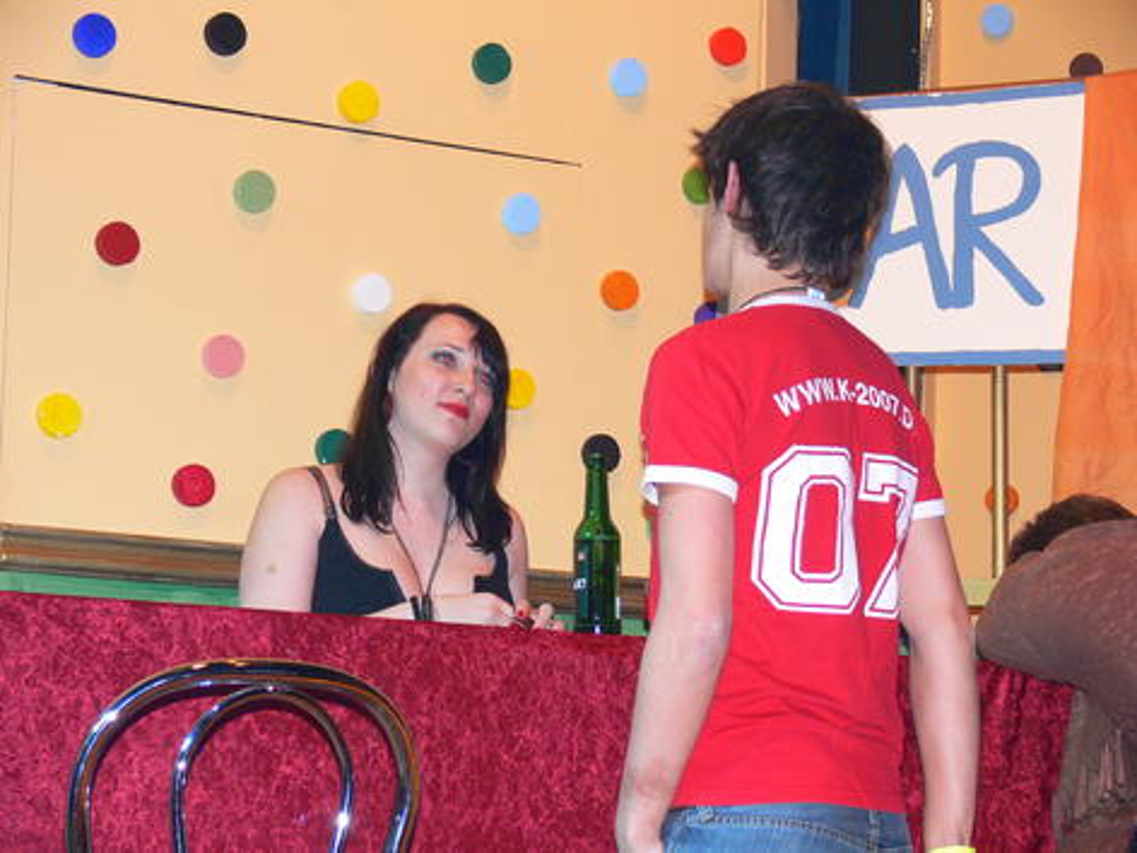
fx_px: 3022
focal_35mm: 92
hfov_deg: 21.3
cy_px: 426
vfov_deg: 16.1
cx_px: 568
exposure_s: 1/30
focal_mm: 19.4
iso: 200
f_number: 3.2
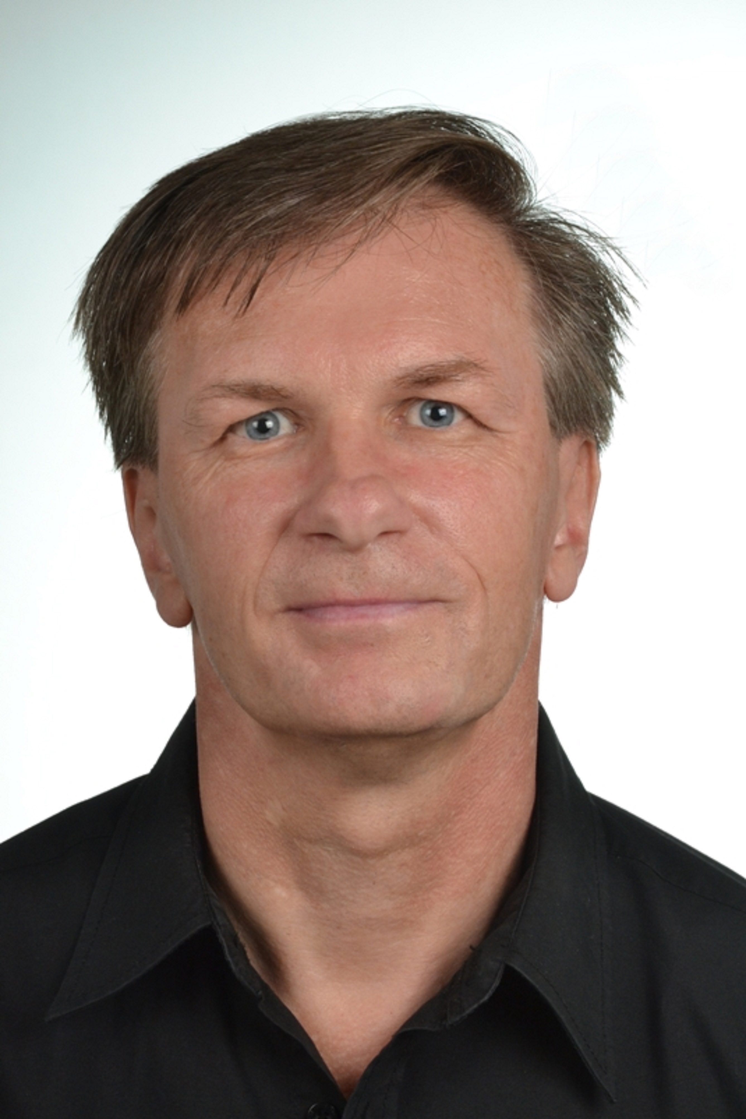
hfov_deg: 9.0
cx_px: 373
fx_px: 4753
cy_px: 560
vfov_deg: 13.4
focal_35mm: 153
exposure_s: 1/160
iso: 800
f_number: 16
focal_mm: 102
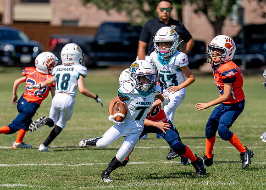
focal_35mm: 476
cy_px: 123
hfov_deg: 4.2
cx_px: 129
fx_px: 3596
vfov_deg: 3.0
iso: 200
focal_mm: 200
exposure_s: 1/5000
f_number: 2.8
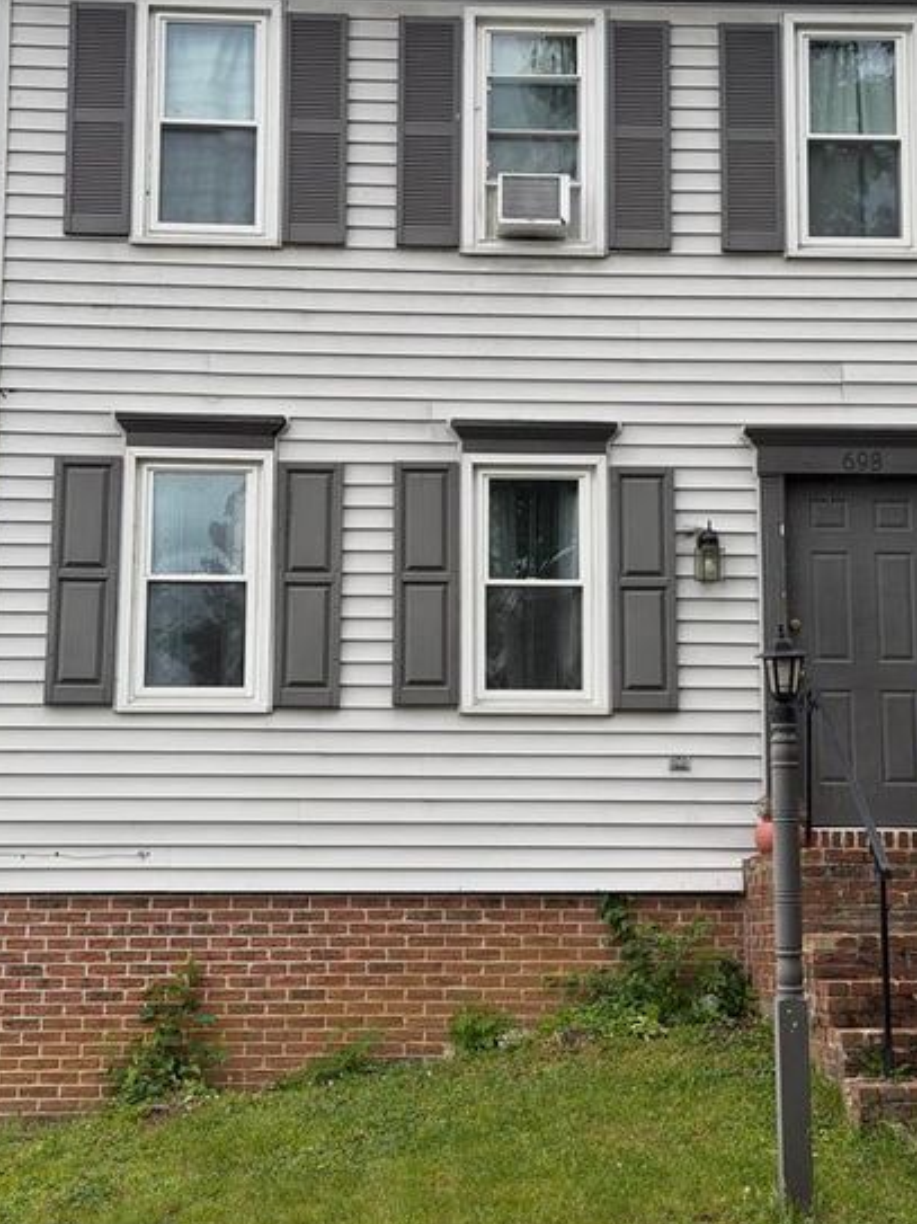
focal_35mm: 59
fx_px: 2085
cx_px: 500
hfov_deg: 24.8
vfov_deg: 32.7
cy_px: 558
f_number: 1.78
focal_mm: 6.76
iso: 80
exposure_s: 1/1185
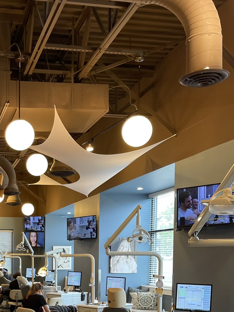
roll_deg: +0.0
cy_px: 284
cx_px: 13
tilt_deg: -3.8
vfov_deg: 34.6
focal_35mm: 52
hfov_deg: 26.8
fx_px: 469
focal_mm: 5.1
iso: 100
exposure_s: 1/60
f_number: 1.6
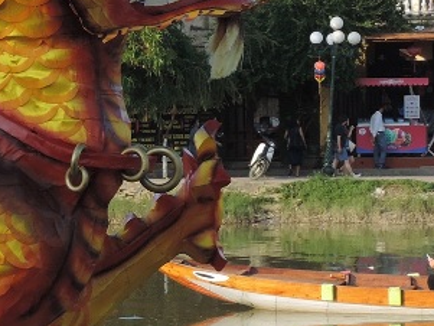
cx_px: 200
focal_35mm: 160
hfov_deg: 12.3
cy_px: 69
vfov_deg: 9.3
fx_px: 2007
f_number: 3.5
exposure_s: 1/320
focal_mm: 8.3
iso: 80
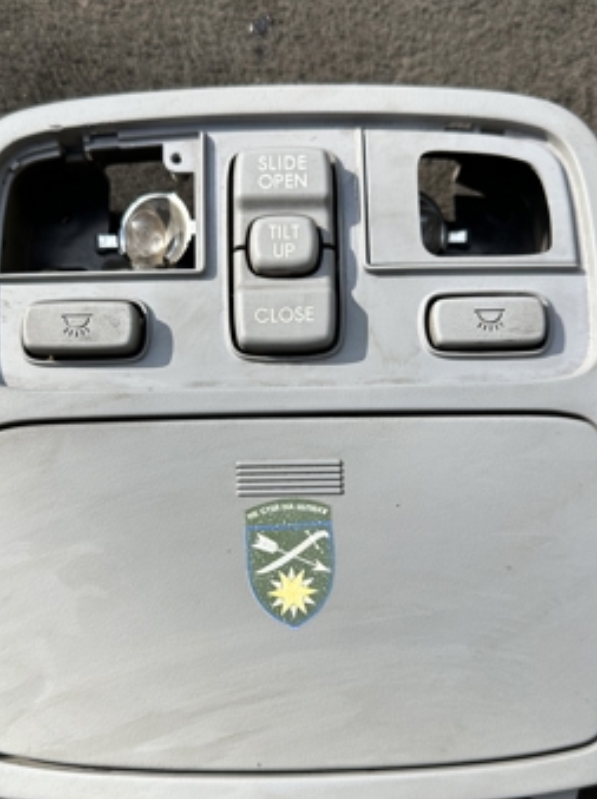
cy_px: 427
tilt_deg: -81.6
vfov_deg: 54.0
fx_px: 784
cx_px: 275
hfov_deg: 41.6
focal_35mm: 34
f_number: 1.78
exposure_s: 1/1587
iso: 80
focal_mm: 6.86
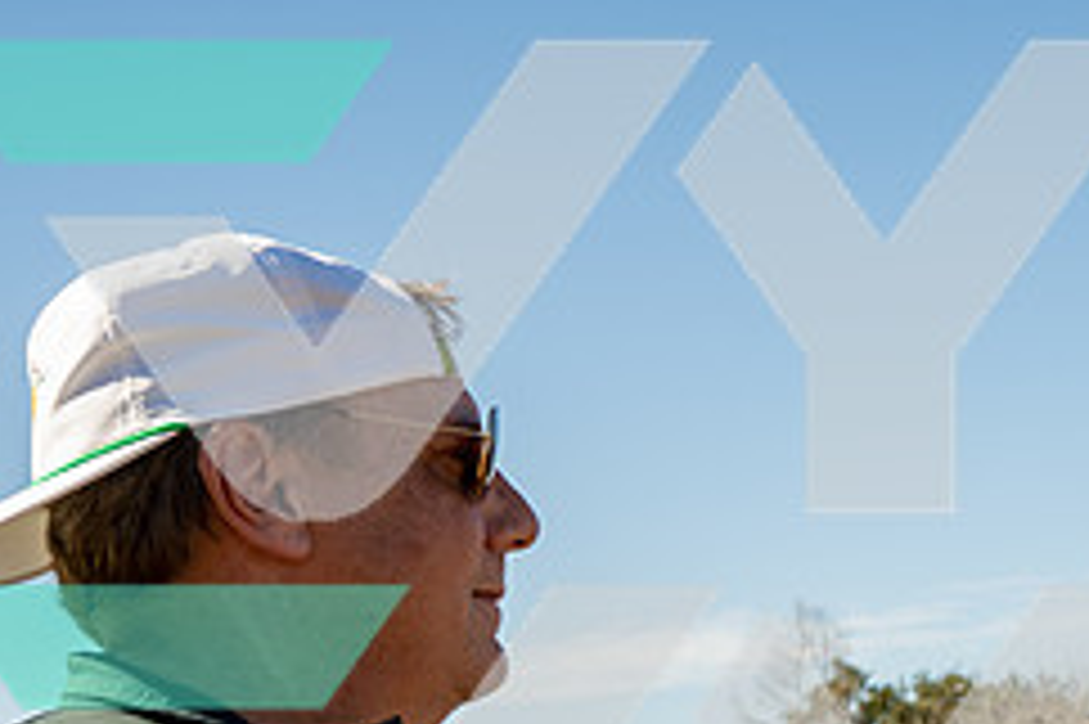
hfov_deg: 23.2
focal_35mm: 84
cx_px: 1084
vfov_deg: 15.7
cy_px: 825
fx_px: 2539
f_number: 5.6
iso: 100
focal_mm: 35
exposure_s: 1/250
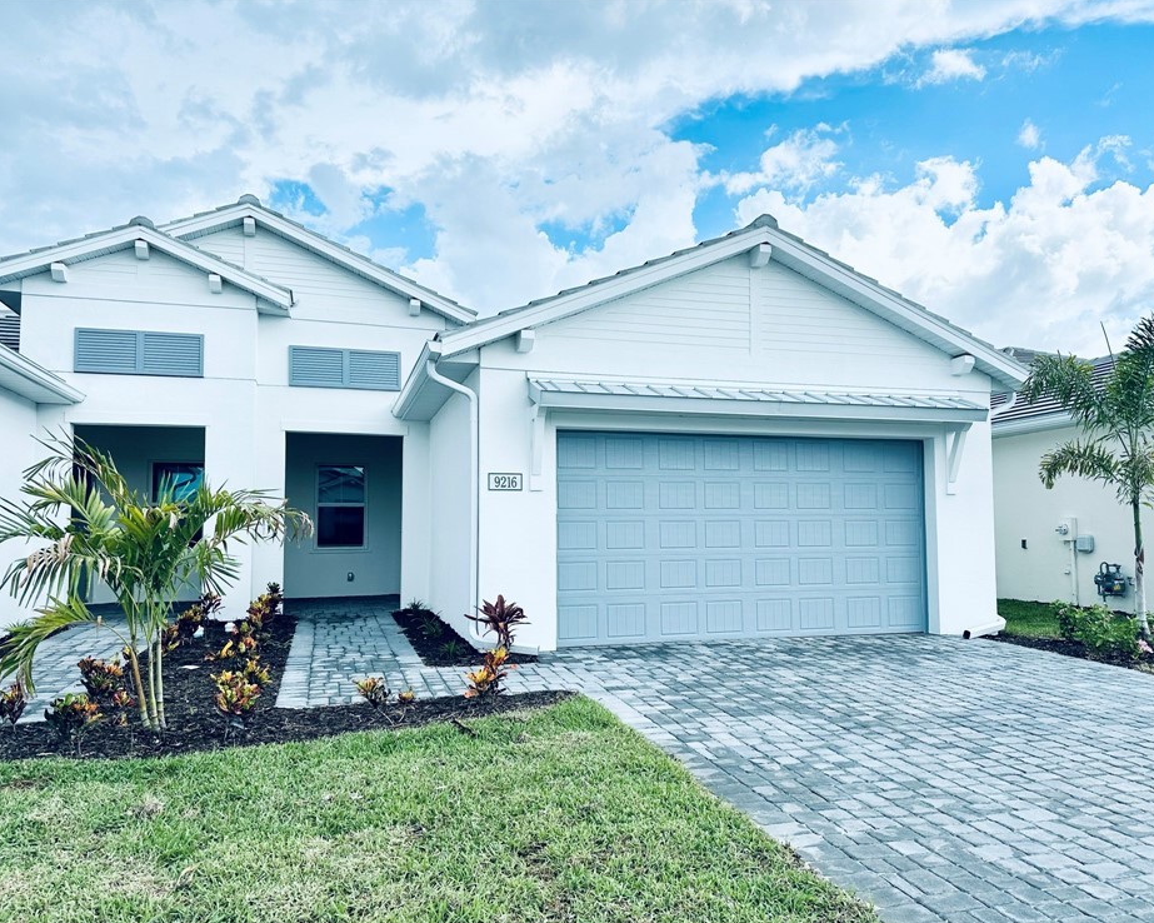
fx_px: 888
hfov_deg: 66.0
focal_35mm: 26
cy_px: 475
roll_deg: +0.5
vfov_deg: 54.9
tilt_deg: +3.7
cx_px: 599
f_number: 1.78
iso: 80
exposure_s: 1/3597
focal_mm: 6.86
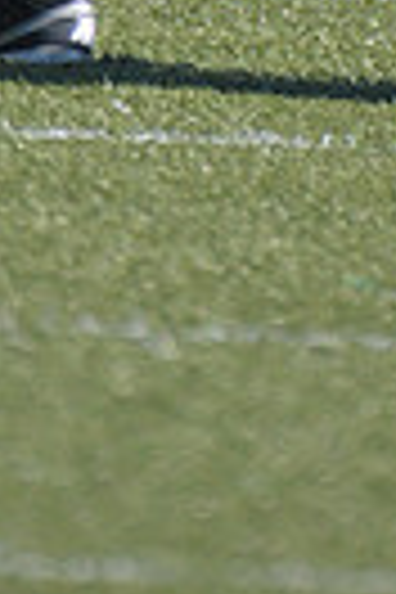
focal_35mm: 2631
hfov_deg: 0.5
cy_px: -549
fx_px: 43408
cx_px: 214
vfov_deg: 0.8
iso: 640
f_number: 4
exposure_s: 1/3200
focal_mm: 400
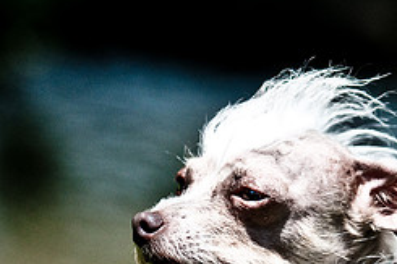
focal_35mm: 397
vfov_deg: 3.5
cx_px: 301
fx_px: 4375
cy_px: 218
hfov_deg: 5.2
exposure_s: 1/5000
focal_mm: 112
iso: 200
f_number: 2.8
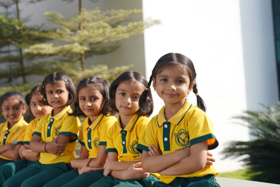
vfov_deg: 29.2
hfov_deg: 42.4
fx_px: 358
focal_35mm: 46
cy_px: 94
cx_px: 104
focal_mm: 35
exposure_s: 1/1250
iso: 125
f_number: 2.8
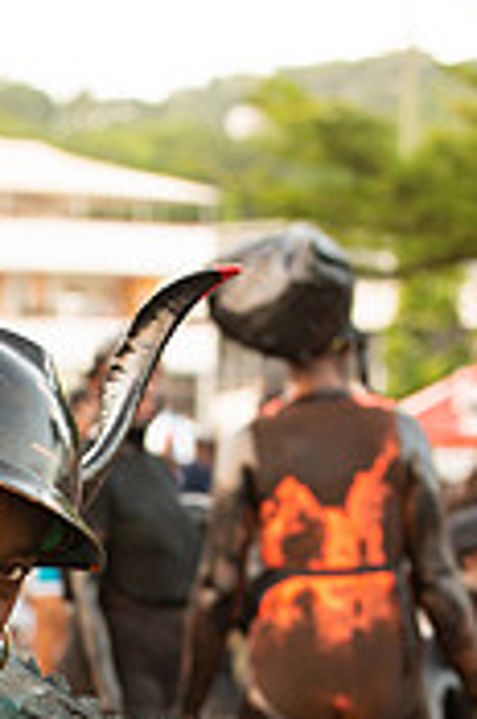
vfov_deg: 11.2
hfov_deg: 7.5
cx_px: -105
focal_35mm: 180
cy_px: 916
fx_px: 3591
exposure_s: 1/200
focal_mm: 70
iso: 2200
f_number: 5
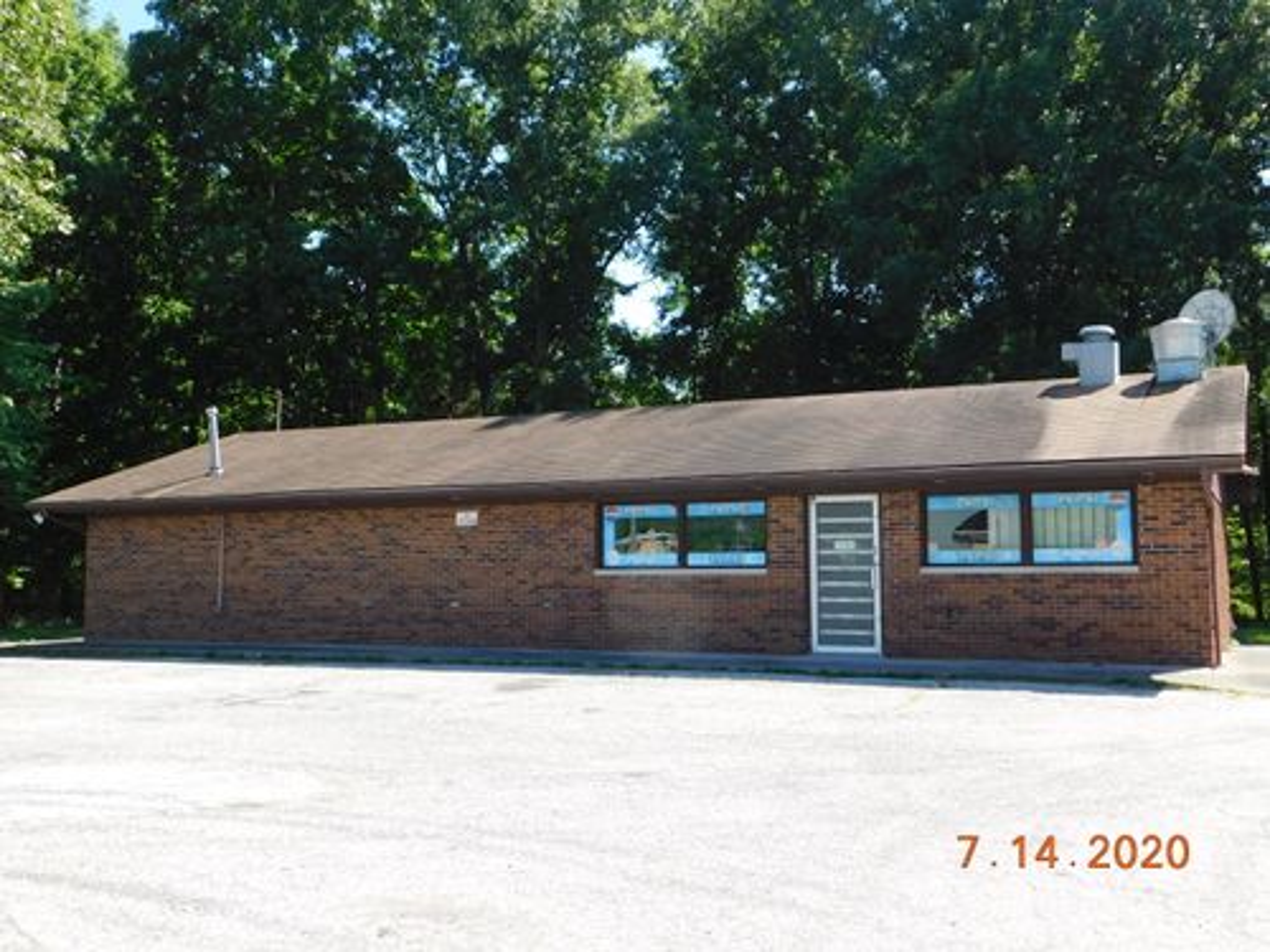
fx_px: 1321
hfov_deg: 51.4
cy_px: 476
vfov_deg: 39.7
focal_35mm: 36
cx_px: 635
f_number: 3.5
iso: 125
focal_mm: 6.3
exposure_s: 1/400
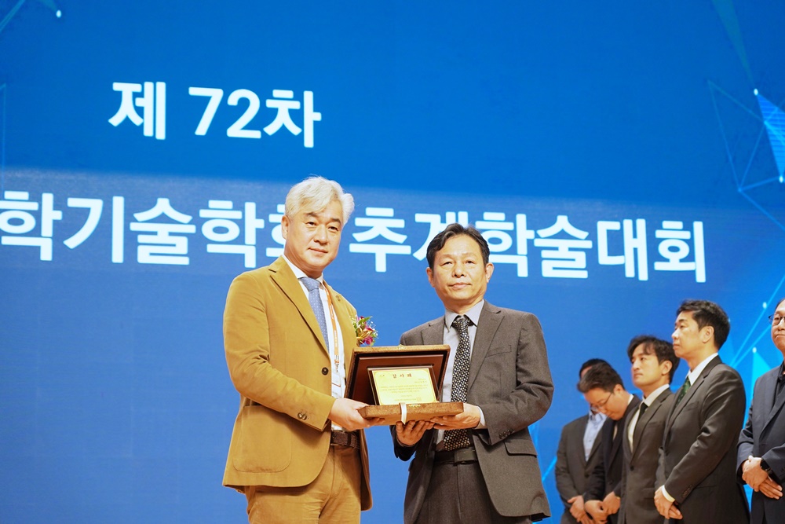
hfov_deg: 26.6
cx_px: 392
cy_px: 262
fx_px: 1657
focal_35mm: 76
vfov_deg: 18.0
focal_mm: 76
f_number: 4
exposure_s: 1/160
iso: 800
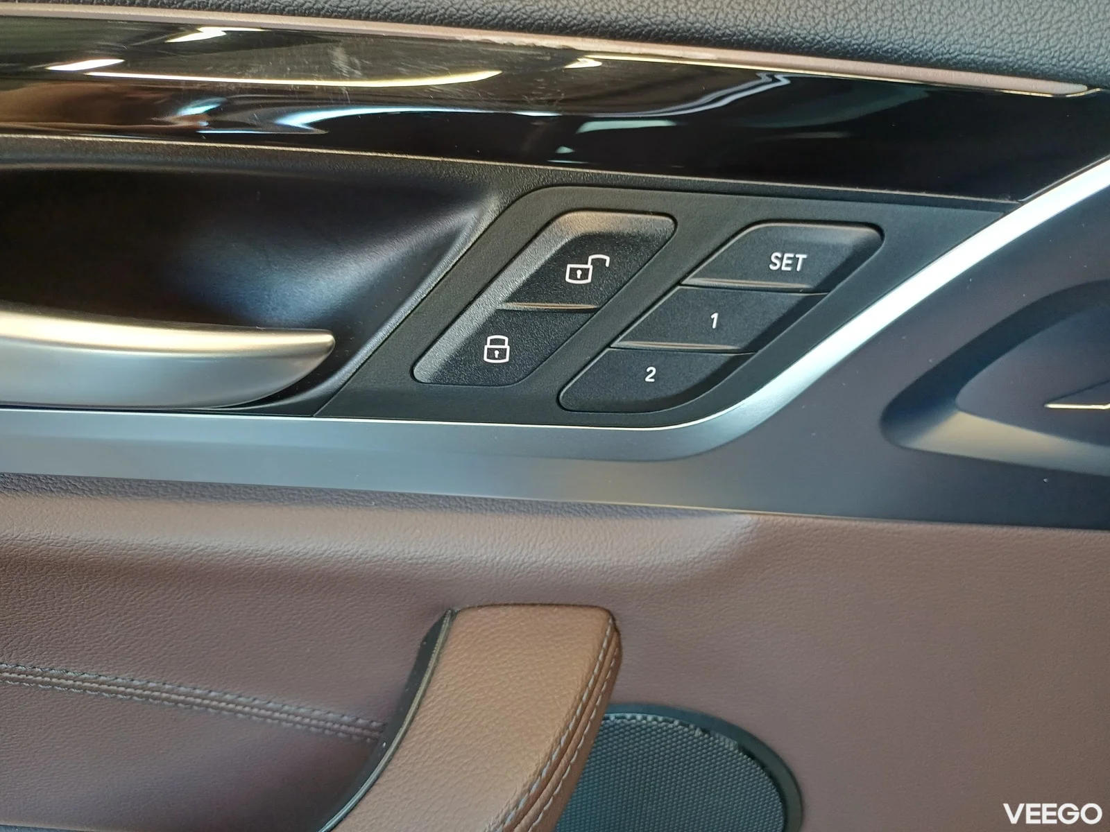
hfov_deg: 69.4
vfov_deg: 54.9
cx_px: 555
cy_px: 416
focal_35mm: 25
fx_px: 802
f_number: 1.8
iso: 400
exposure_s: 1/33.3
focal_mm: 4.65
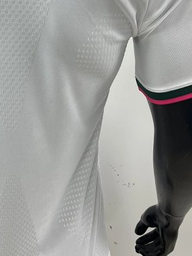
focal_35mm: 57
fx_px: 421
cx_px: 14
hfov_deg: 24.8
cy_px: 62
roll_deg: +1.4
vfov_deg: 33.1
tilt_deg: -14.8
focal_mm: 5.1
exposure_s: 1/122
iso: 100
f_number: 1.6
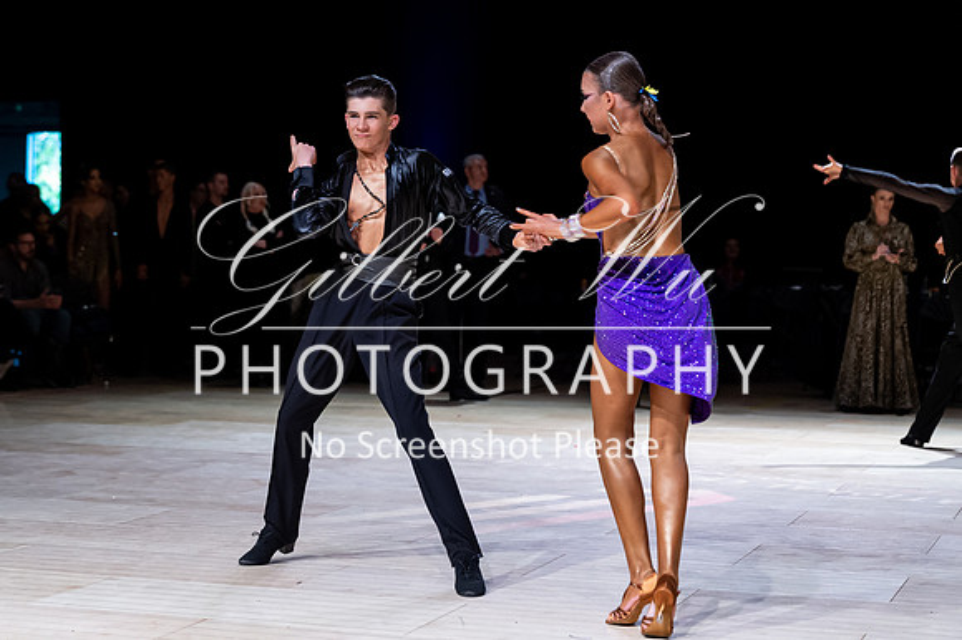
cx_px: 449
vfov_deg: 17.3
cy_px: 291
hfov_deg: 25.8
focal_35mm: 79
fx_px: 2100
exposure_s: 1/400
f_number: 3.3
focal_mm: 72
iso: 3200
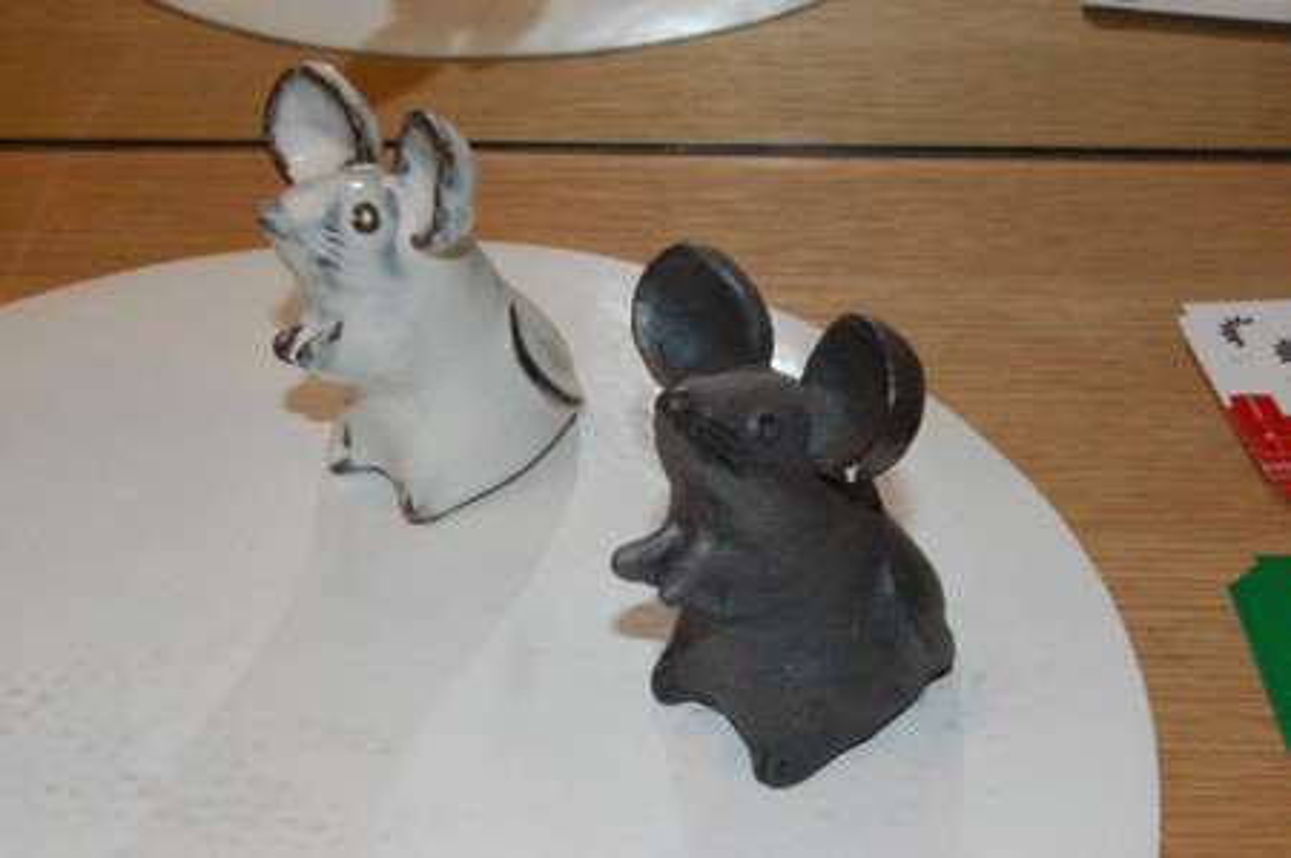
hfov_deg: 35.1
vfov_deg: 23.7
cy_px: 429
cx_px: 646
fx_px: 2042
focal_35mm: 57
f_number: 16
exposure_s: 1/60
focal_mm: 38
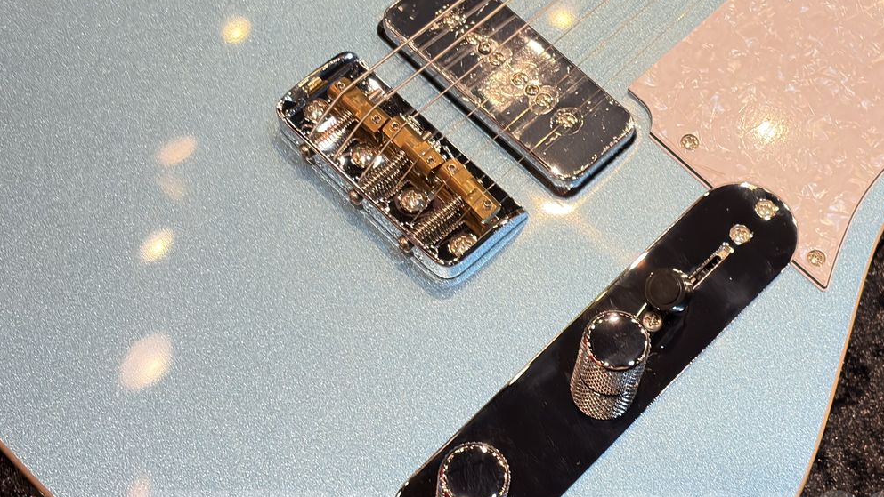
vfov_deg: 16.5
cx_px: 553
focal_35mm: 73
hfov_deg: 28.9
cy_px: 178
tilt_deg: -60.1
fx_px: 1711
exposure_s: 1/60
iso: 125
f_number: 1.6
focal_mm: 5.96
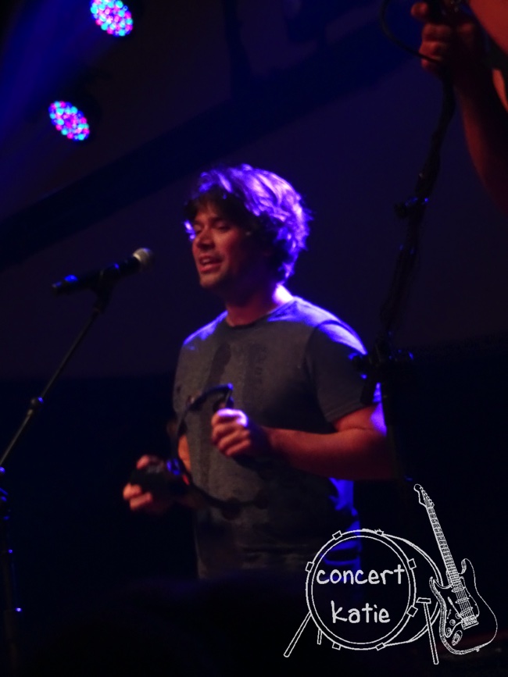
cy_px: 338
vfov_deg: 11.4
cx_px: 254
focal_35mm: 173
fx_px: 3386
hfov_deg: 8.6
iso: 800
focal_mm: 29.57
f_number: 5.6
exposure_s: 1/60
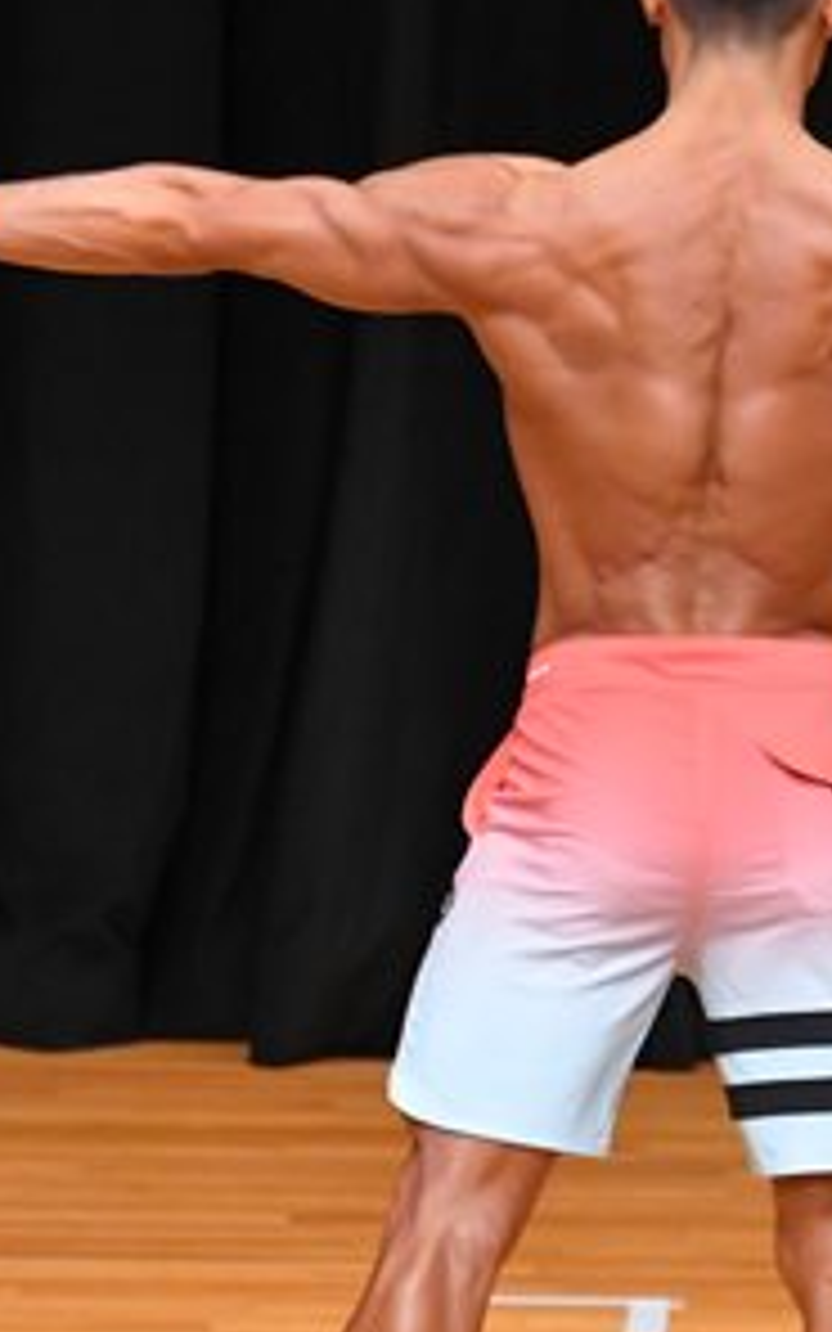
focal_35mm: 719
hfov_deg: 1.8
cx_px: 686
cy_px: 742
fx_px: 26085
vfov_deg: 2.9
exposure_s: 1/400
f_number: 5.6
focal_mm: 180
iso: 4000
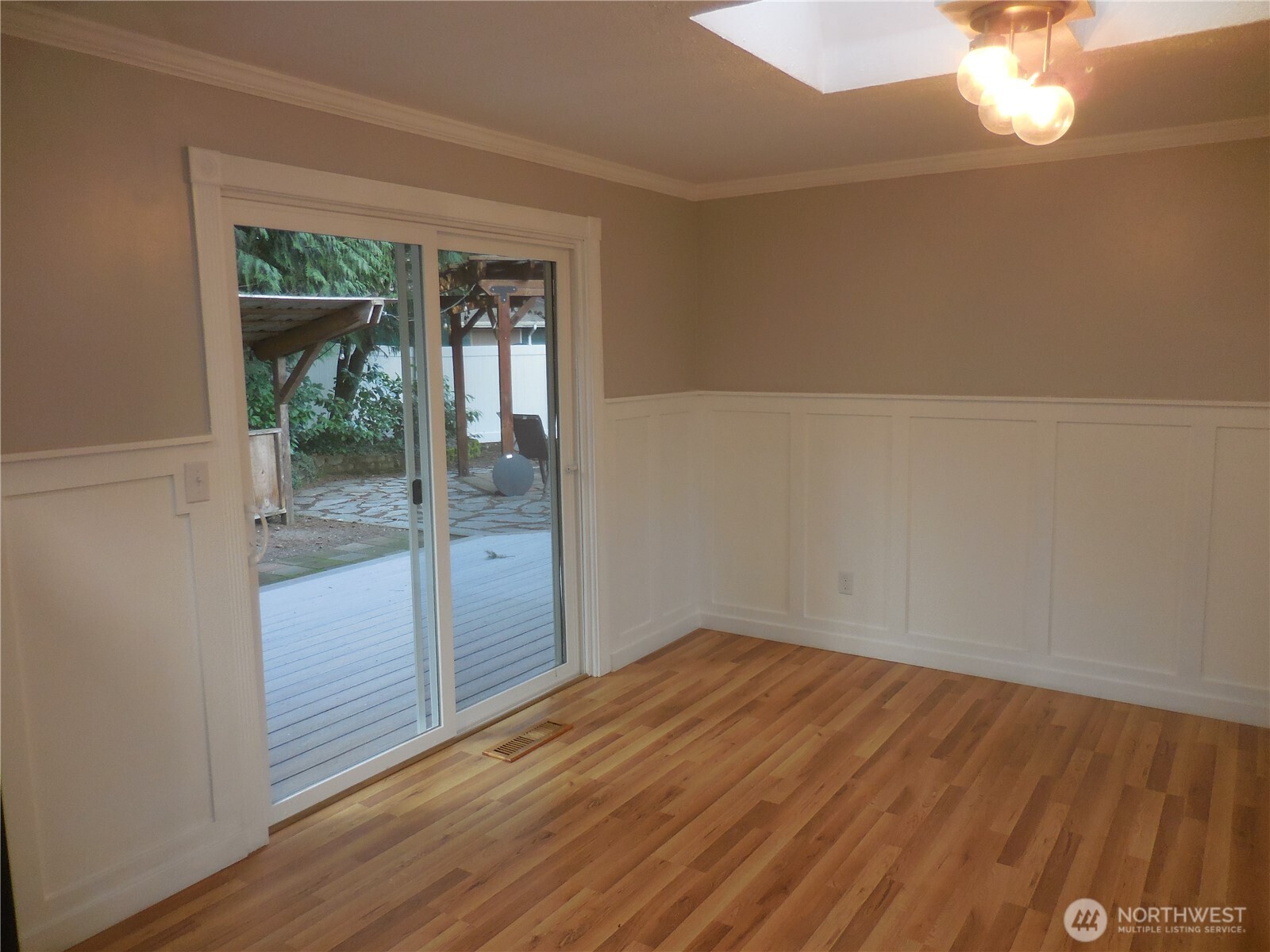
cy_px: 476
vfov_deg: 54.9
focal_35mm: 25
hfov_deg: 69.4
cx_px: 635
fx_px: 917
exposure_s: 1/30
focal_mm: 4.5
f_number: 3.3
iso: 200
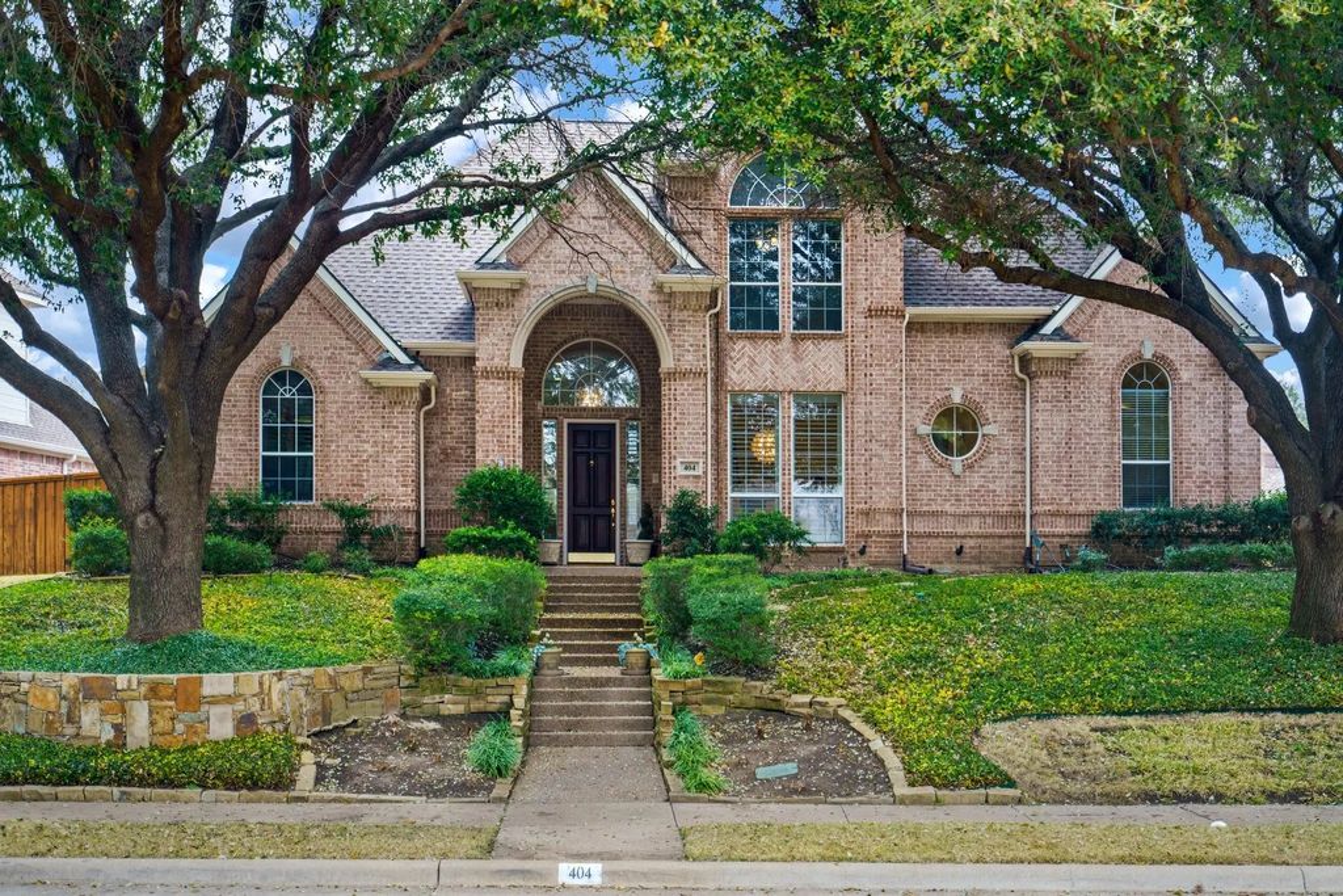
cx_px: 672
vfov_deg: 37.9
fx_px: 1306
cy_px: 448
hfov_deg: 54.4
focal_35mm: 35
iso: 125
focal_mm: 35
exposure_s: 1/40
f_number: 4
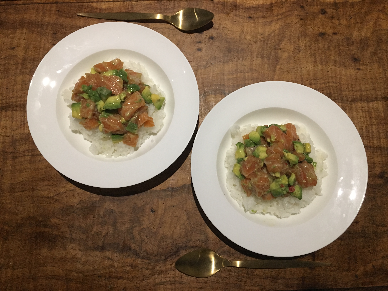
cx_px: 194
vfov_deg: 48.2
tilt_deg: -79.6
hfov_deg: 61.7
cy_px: 146
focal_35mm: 29
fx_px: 325
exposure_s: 1/33
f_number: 2.2
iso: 200
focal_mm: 4.15
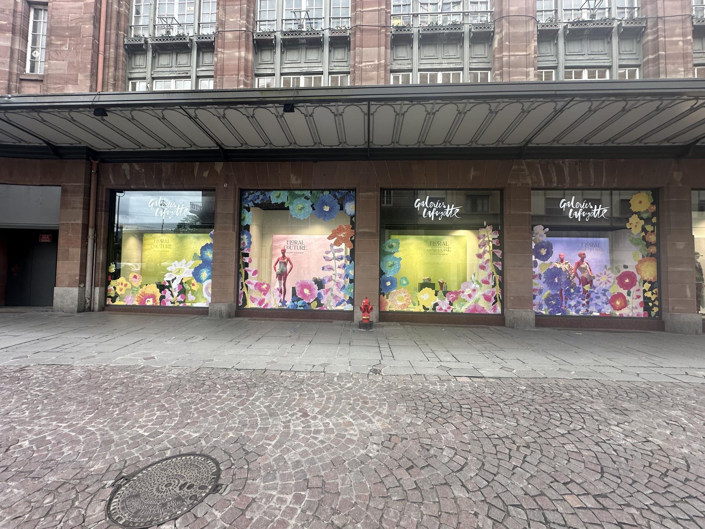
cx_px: 352
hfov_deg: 102.1
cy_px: 264
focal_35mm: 14
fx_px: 285
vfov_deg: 85.7
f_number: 2.2
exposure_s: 1/106
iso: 40
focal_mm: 2.22
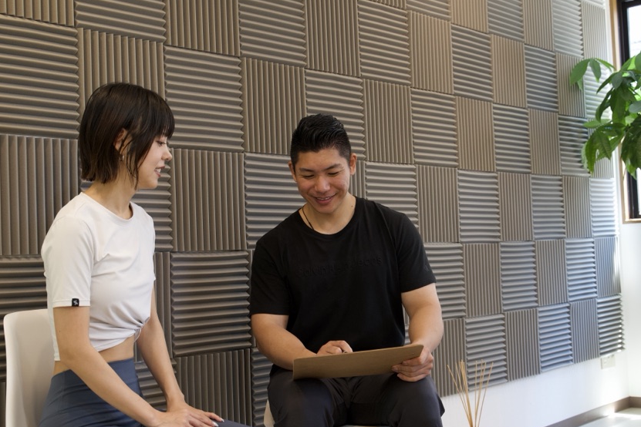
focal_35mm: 52
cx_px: 314
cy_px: 229
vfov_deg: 26.0
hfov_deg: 38.2
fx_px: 926
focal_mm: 36
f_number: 4.5
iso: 800
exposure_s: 1/60
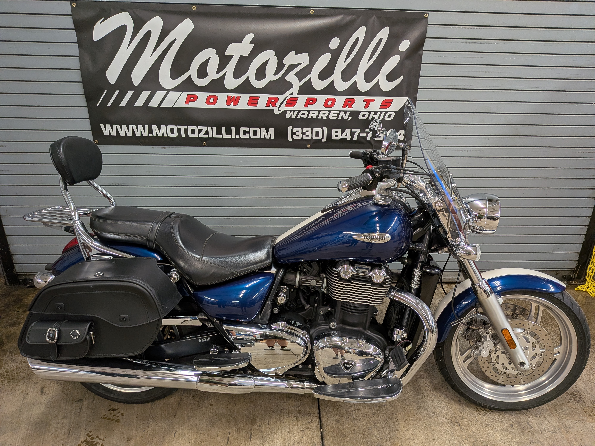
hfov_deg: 71.6
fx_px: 413
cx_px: 298
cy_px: 223
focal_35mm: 24
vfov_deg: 56.8
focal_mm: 4.53
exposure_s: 1/40
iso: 29
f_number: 1.7
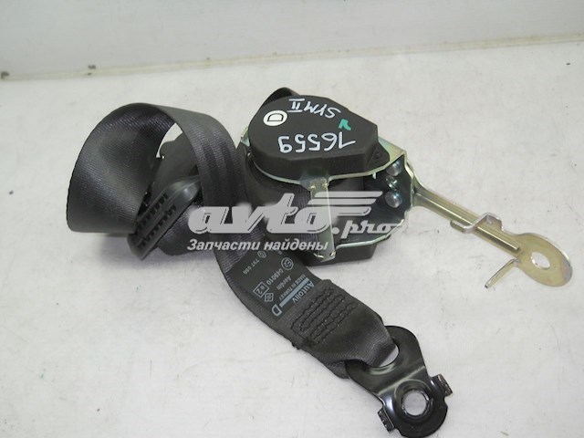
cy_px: 219
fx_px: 692
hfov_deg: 45.8
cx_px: 292
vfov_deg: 35.1
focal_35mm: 41
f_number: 3.1
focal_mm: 6.72
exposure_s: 1/40
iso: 80
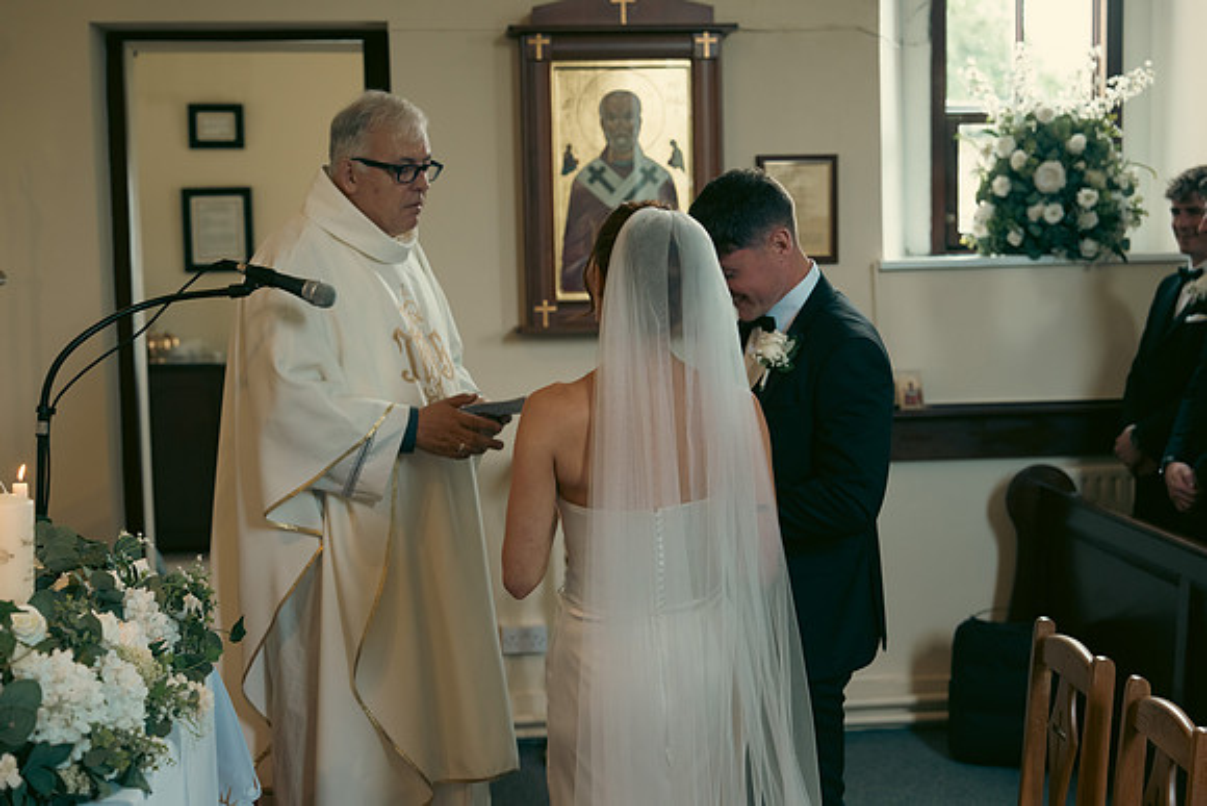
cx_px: 604
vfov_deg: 26.0
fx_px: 1744
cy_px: 403
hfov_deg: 38.2
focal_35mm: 52
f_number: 3.5
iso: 1250
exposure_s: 1/200
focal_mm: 52
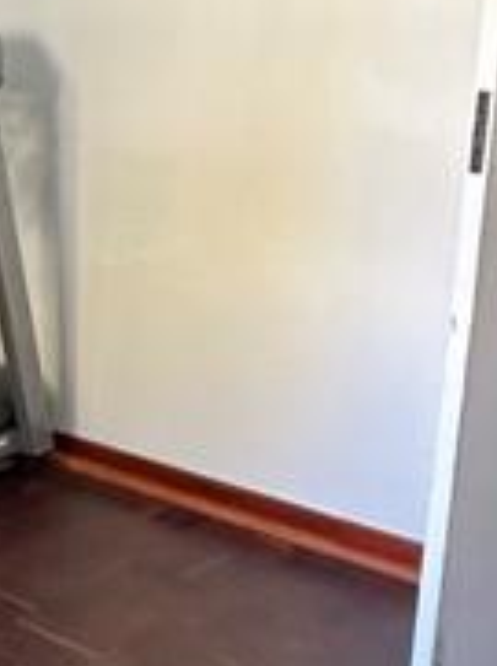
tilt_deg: -9.8
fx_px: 1191
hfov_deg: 19.2
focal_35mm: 62
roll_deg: -1.7
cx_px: -339
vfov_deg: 31.1
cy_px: 235
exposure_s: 1/50
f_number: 2.2
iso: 320
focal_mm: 2.22
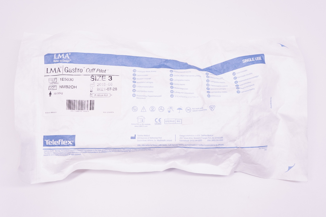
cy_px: 108
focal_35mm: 42
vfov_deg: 31.8
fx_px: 380
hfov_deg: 46.4
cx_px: 163
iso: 800
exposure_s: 1/100
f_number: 7.1
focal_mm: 28
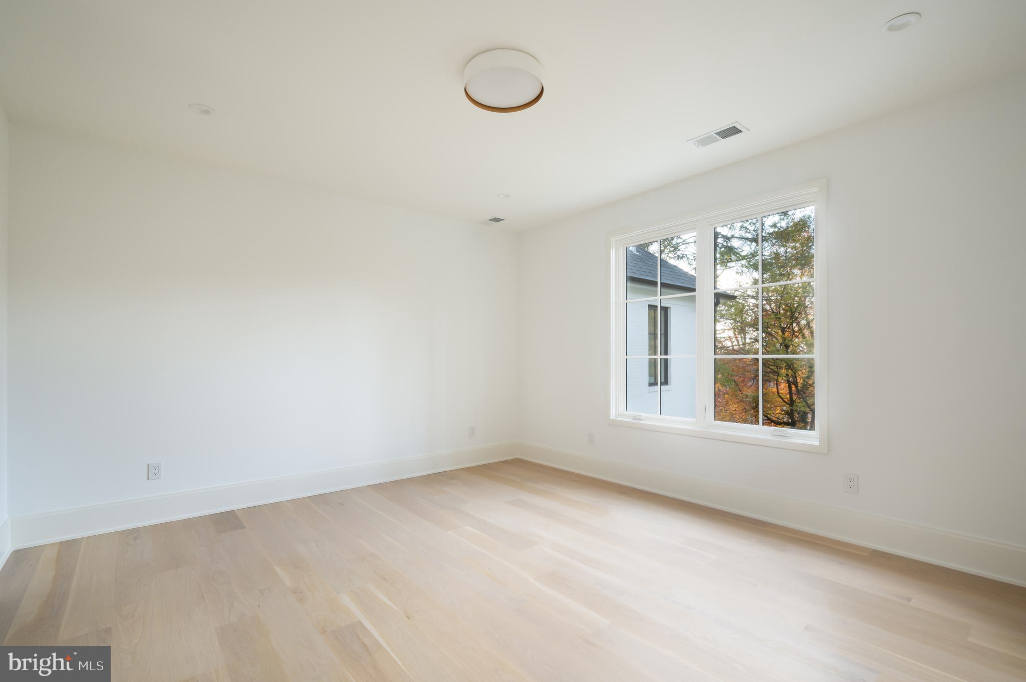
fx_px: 456
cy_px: 341
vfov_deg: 73.7
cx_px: 513
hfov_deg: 96.8
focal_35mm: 16
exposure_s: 1/40
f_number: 16
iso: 800
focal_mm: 16
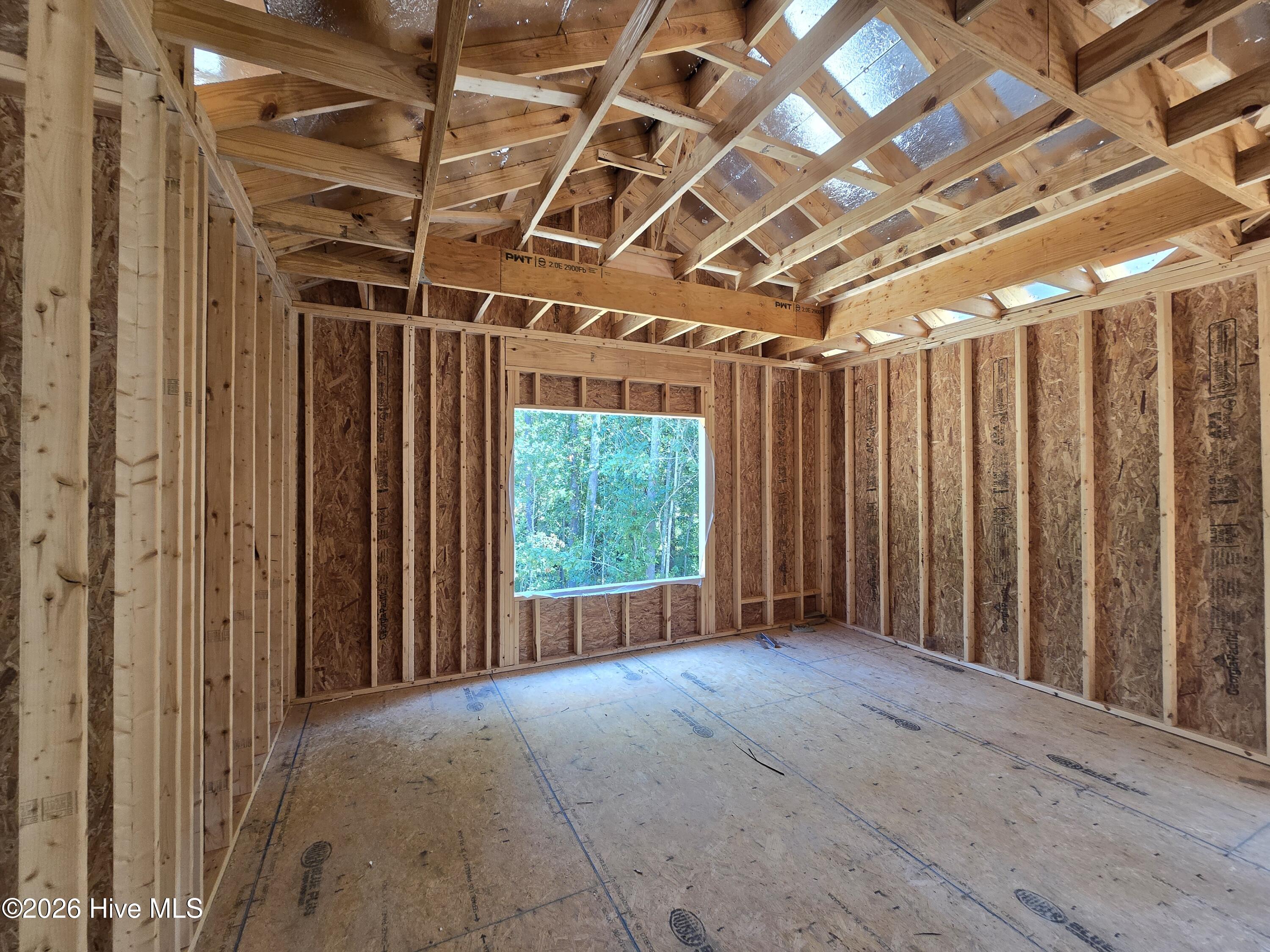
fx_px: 477
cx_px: 635
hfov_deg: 106.2
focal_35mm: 13
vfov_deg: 89.9
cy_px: 476
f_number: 2.2
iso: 100
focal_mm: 2.2
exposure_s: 1/100
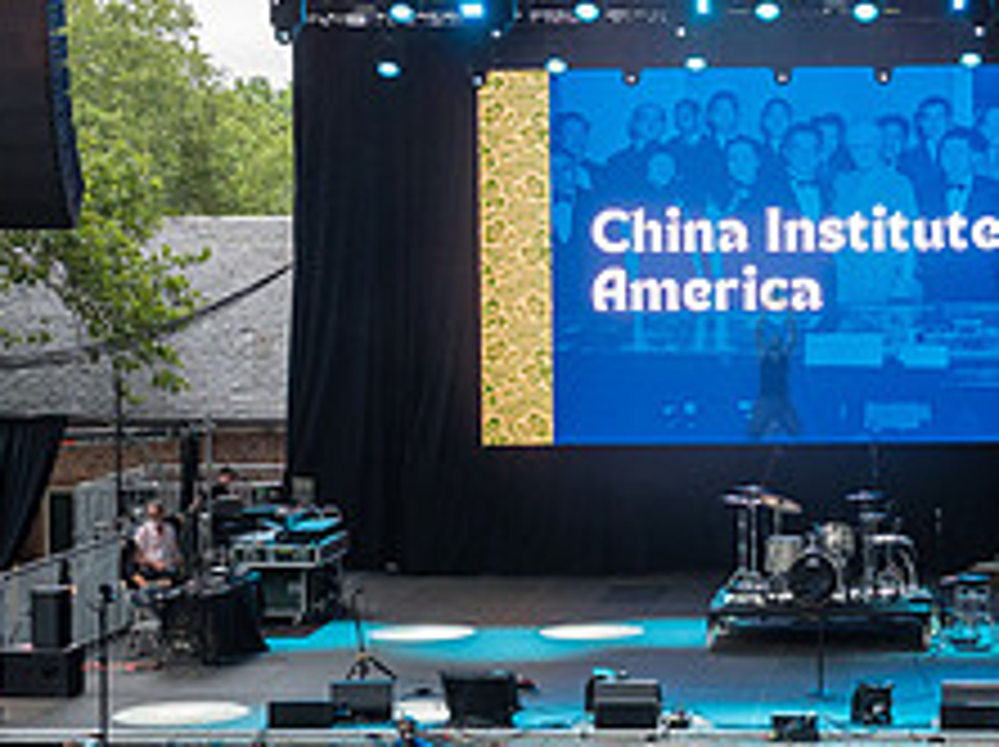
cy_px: 360
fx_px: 3056
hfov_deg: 18.4
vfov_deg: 13.9
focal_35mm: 106
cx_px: 769
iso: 1250
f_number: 4.5
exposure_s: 1/200
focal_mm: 42
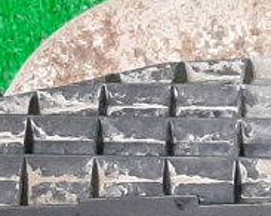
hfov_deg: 9.1
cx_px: 535
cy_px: 278
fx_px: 1602
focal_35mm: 200
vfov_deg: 7.6
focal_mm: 3.93
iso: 187
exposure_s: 1/50
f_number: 1.7
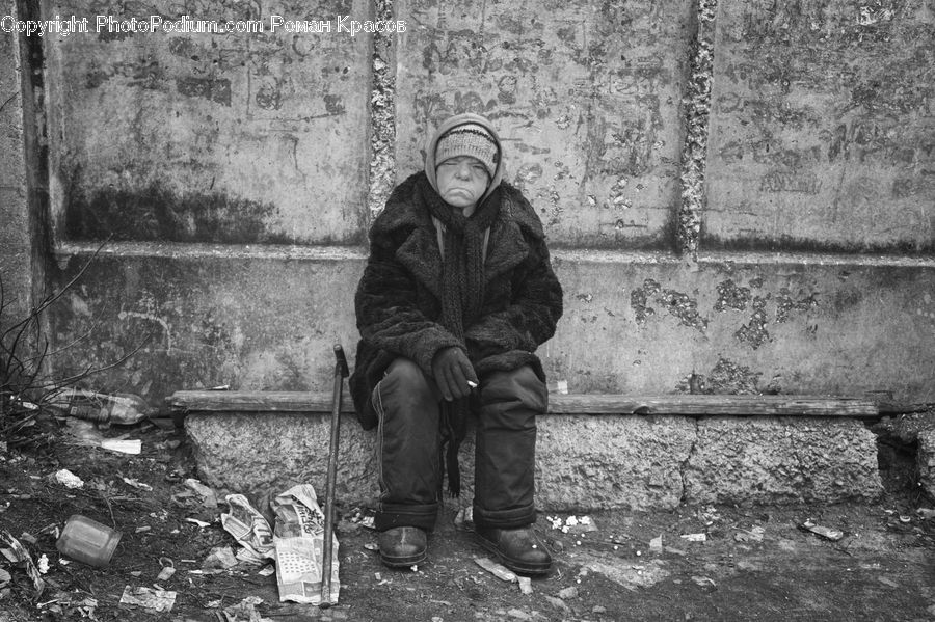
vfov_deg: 30.5
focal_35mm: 44
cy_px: 311
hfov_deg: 44.5
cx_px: 468
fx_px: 1142
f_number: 8
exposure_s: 1/125
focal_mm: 44
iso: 200
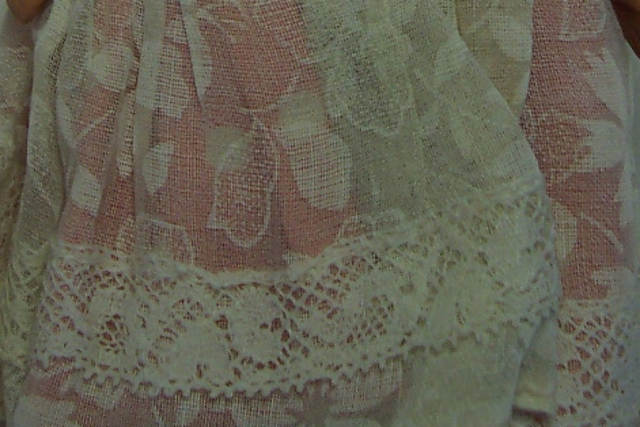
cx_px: 292
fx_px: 1742
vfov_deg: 13.1
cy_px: -252
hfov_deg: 20.8
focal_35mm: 98
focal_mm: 5.6
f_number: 2.8
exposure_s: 1/250
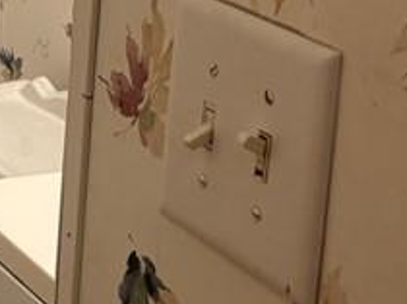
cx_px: -277
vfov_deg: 11.6
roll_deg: +0.2
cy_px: 14
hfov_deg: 14.1
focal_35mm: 127
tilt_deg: -15.3
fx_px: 1492
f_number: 1.6
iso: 160
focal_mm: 5.96
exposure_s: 1/60
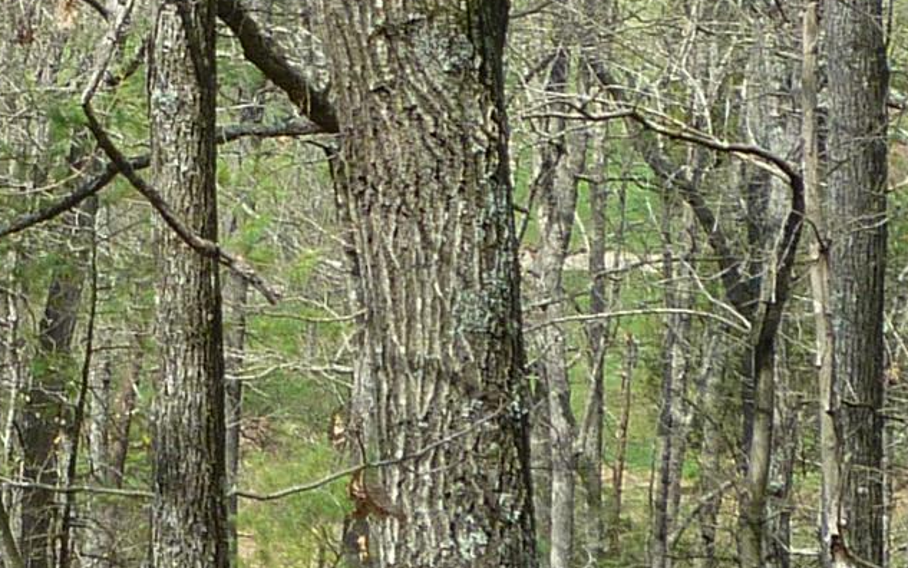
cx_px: -90
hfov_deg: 10.8
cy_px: -274
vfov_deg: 6.7
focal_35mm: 192
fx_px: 4752
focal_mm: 6.3
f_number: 3.7
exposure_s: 1/400
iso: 80
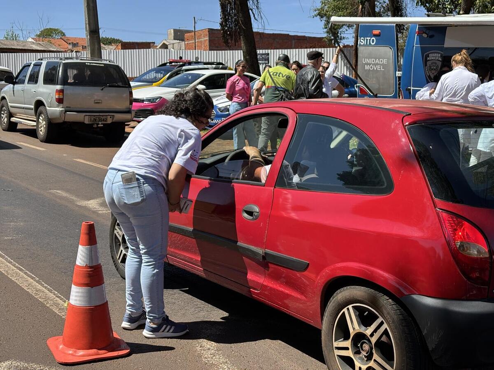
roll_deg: +1.1
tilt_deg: -5.6
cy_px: 185
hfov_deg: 36.8
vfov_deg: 28.0
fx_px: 742
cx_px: 247
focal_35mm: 52
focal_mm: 5.96
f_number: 1.6
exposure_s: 1/1328
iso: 32
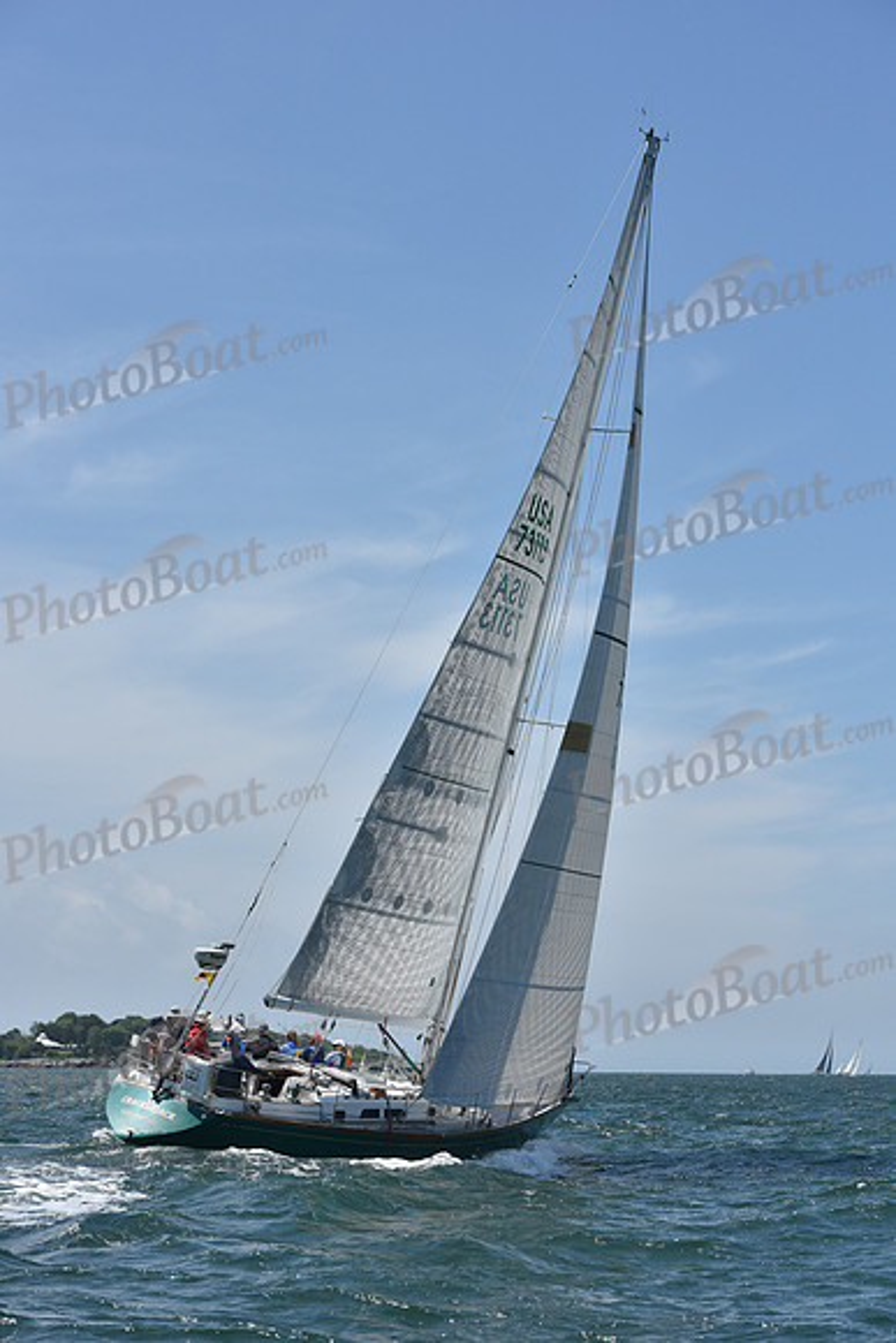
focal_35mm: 70
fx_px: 2612
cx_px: 448
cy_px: 672
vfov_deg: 28.8
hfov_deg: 19.5
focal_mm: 70
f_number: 8
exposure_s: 1/1250
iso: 250
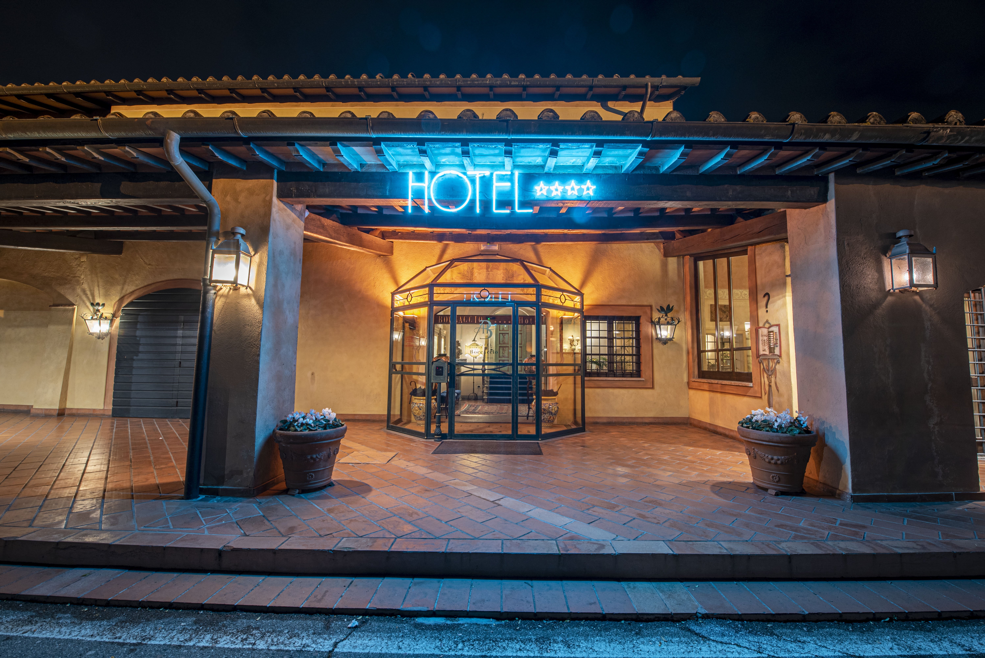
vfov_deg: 81.3
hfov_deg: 104.2
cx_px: 492
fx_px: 383
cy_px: 329
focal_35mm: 14
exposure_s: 2
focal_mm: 14
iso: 200
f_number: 10
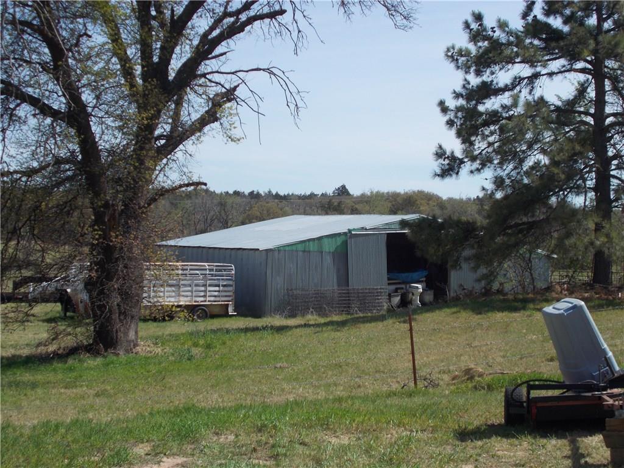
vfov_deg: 25.2
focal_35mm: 58
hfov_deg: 33.2
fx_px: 1046
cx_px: 312
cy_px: 234
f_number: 12.3
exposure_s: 1/100
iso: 80
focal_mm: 10.3
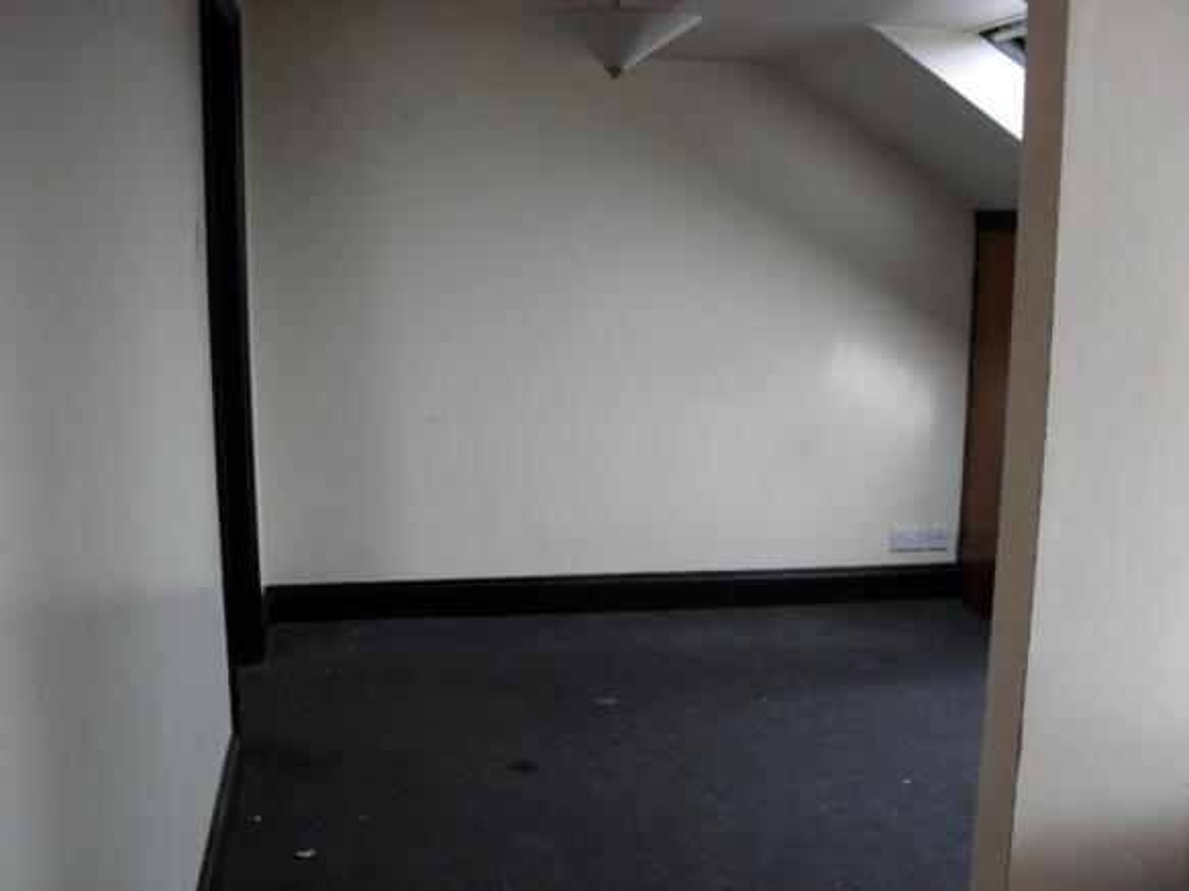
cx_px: 594
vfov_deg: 40.7
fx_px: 1202
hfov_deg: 52.6
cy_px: 446
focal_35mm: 35
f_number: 3.2
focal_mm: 6.3
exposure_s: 1/45
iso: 120
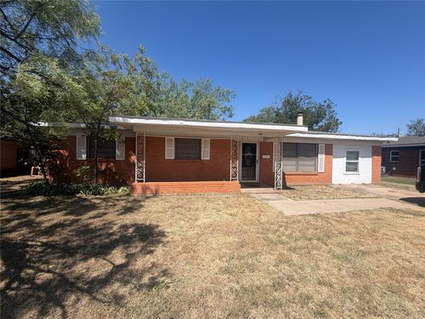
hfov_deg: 102.1
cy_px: 160
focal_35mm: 14
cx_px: 212
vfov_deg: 85.7
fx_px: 172
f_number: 2.2
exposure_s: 1/770
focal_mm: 2.22
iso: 20
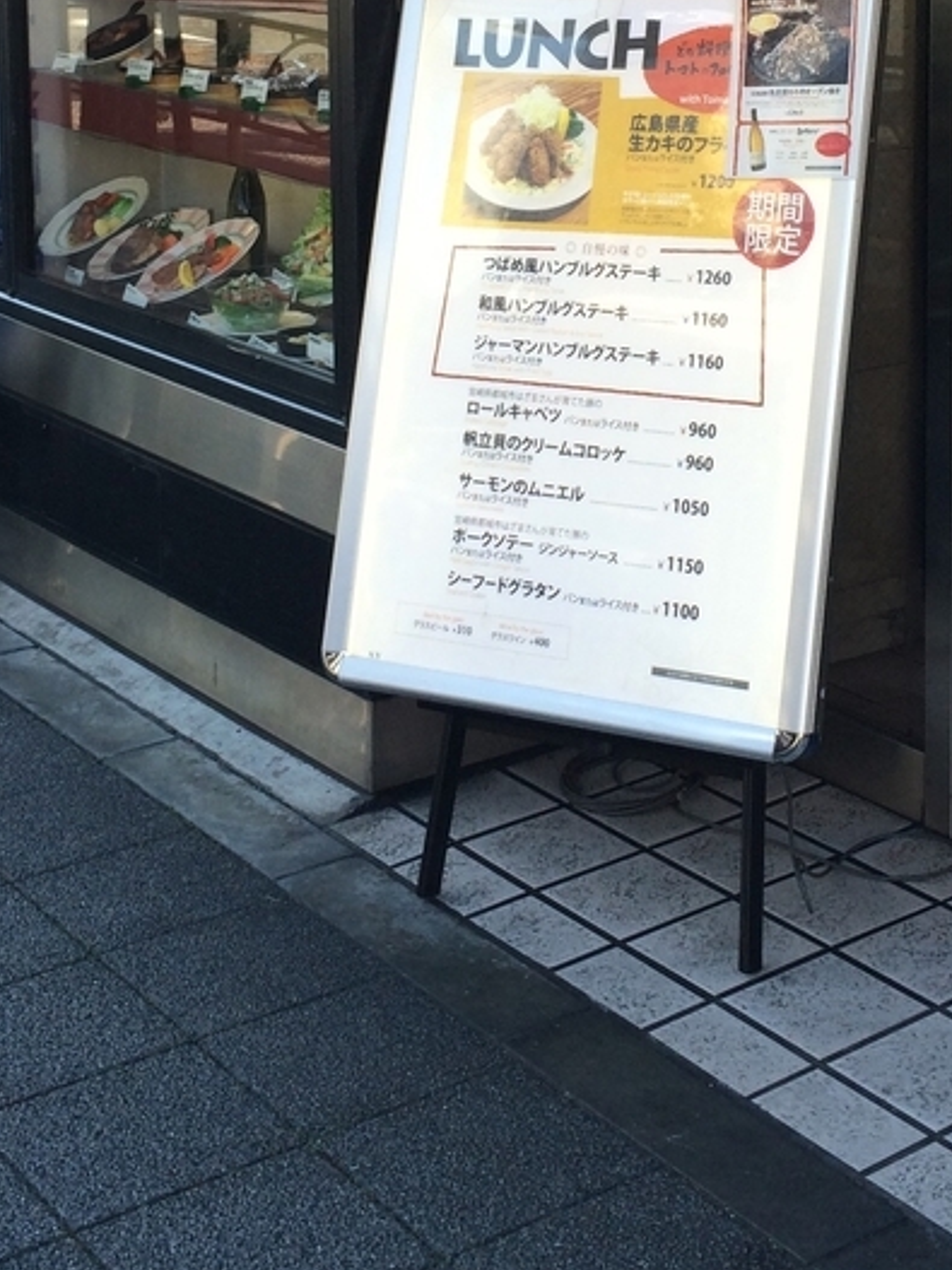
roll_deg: +0.7
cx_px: 603
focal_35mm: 66
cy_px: 96
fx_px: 2421
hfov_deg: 22.2
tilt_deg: -7.1
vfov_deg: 28.1
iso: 32
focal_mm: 4.15
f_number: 2.2
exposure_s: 1/289
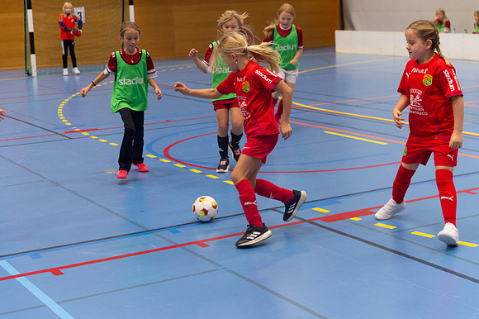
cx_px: 240
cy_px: 160
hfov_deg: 28.9
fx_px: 931
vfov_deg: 19.4
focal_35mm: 70
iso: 3200
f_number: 3.5
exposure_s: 1/400
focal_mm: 70
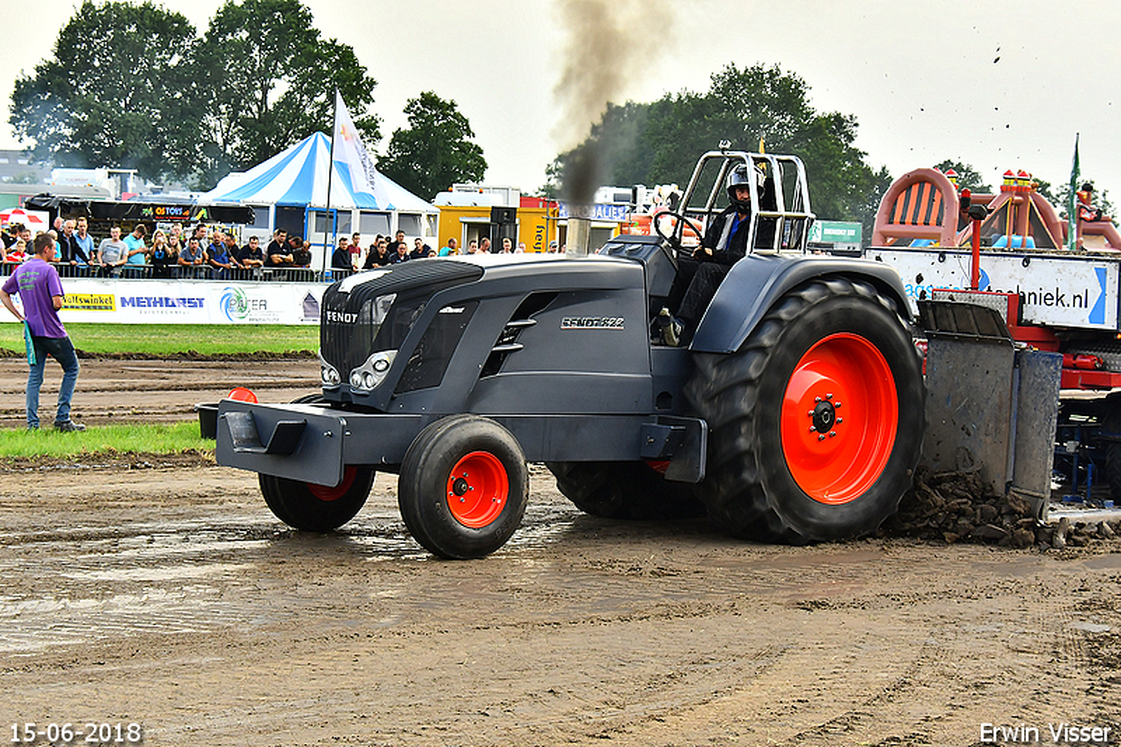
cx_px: 560
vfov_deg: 17.5
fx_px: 2428
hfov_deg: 26.0
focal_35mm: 78
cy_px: 374
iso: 500
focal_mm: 52
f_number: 9
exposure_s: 1/320
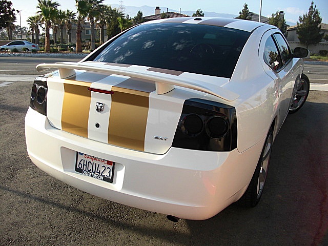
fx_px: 341
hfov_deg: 51.4
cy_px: 123
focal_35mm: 36
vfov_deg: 39.7
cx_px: 164
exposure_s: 1/400
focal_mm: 6.3
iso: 50
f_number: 2.8
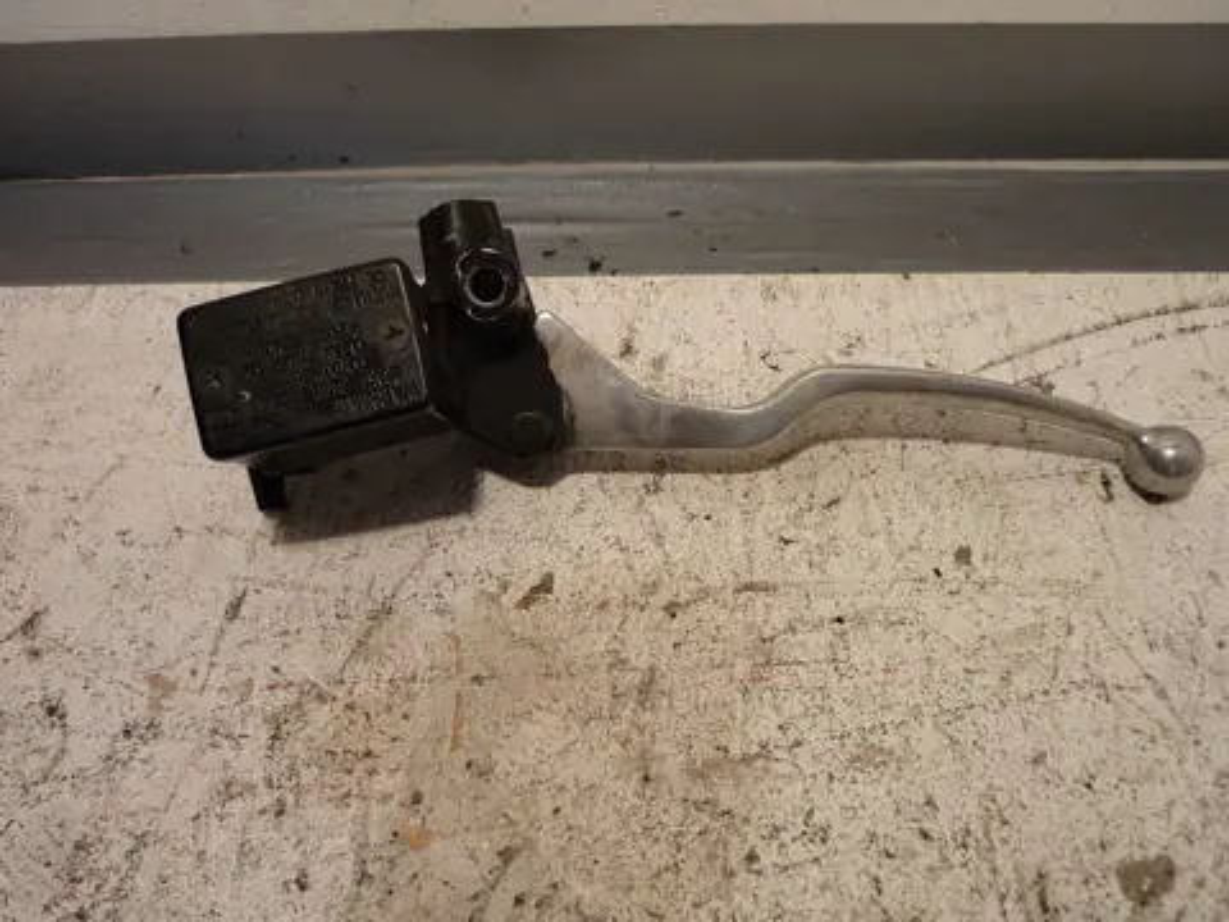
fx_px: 1172
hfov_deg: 55.4
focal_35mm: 33
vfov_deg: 42.9
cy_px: 461
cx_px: 614
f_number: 2.8
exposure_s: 1/40
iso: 80
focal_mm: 5.5
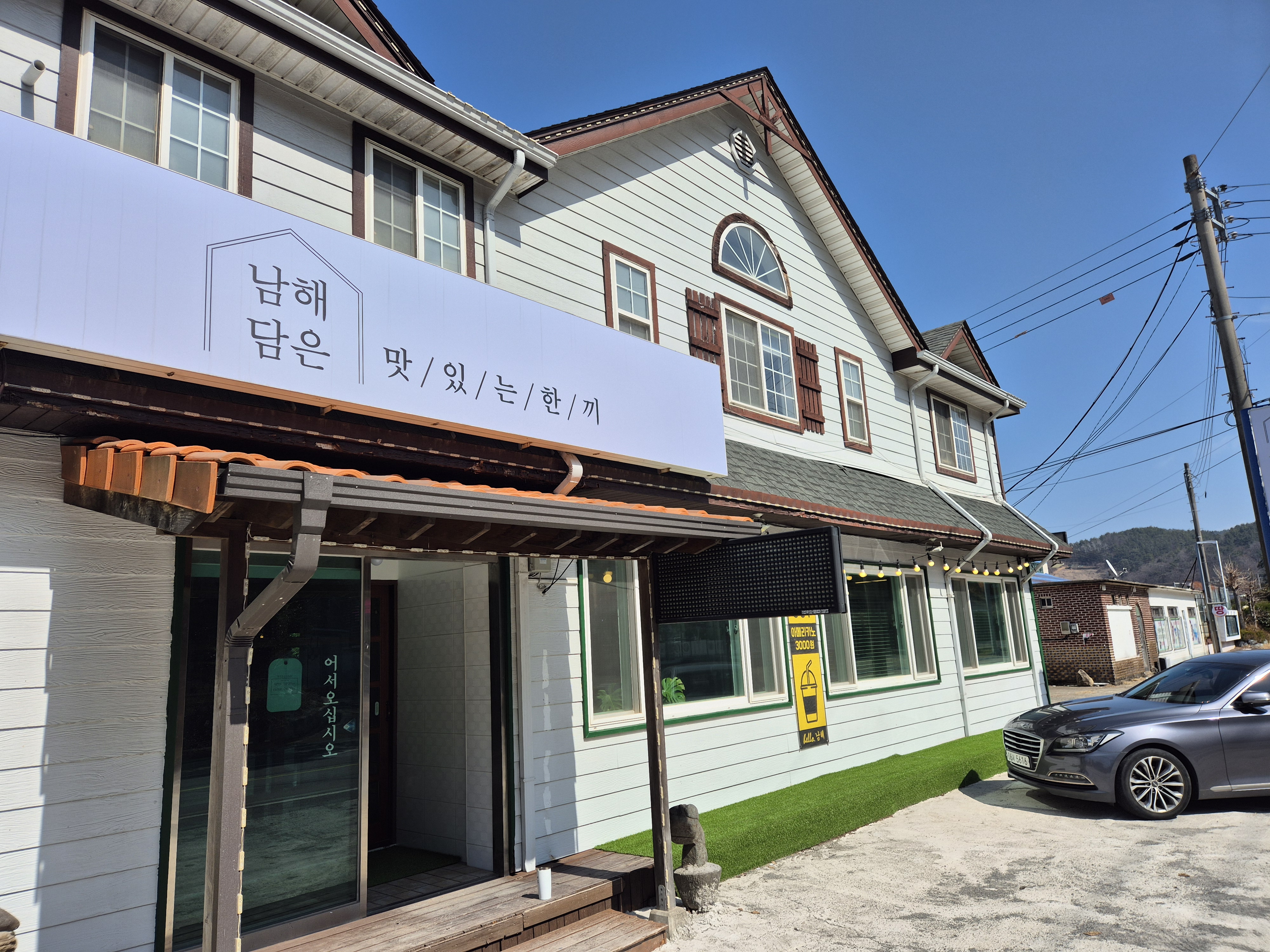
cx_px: 635
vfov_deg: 58.9
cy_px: 476
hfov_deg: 73.9
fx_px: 844
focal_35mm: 23
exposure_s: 1/3184
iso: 25
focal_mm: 5.4
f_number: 1.8
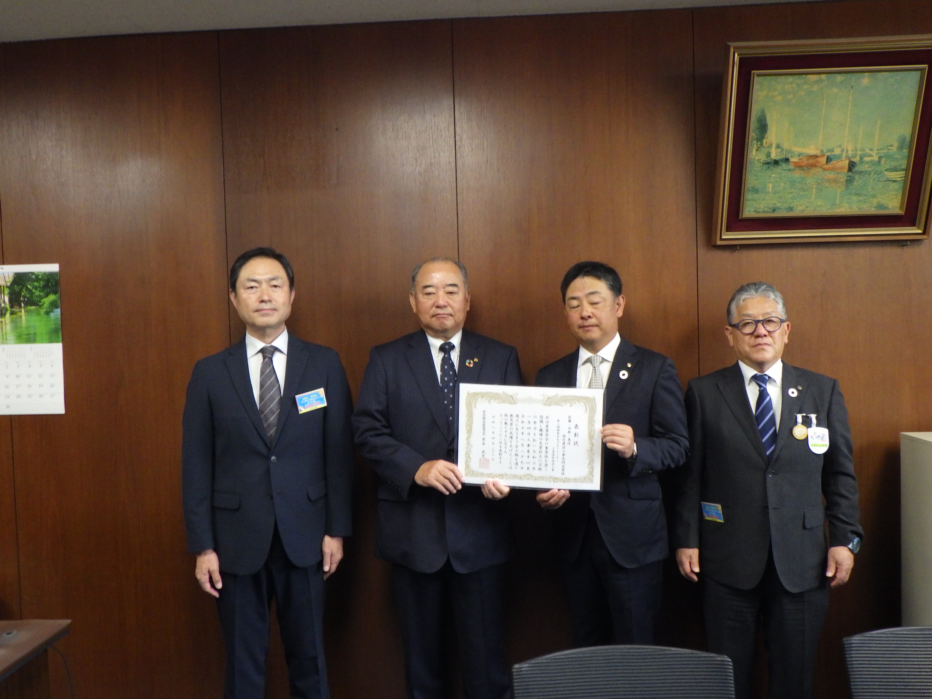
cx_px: 466
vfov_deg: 49.7
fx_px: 754
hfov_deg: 63.4
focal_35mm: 28
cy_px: 350
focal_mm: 5
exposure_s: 1/45
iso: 500
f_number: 3.5
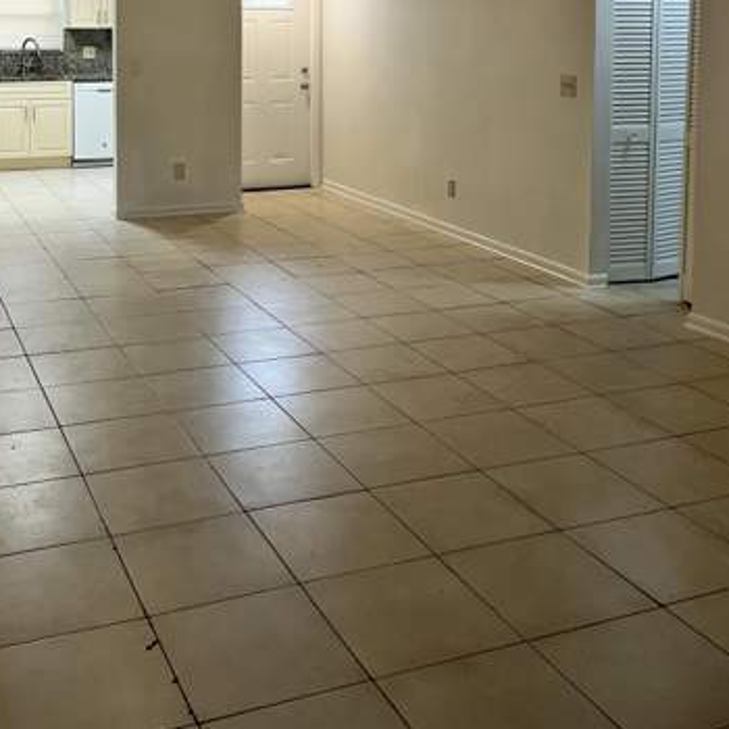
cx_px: 244
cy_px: 67
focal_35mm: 42
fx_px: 1001
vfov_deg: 37.3
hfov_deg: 39.6
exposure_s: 1/60
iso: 80
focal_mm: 5.1
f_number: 1.6
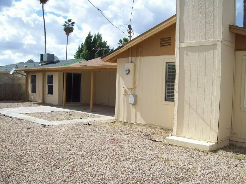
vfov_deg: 39.7
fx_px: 256
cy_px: 92
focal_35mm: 36
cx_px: 123
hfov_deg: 51.4
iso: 80
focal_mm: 6
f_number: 4.8
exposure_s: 1/512
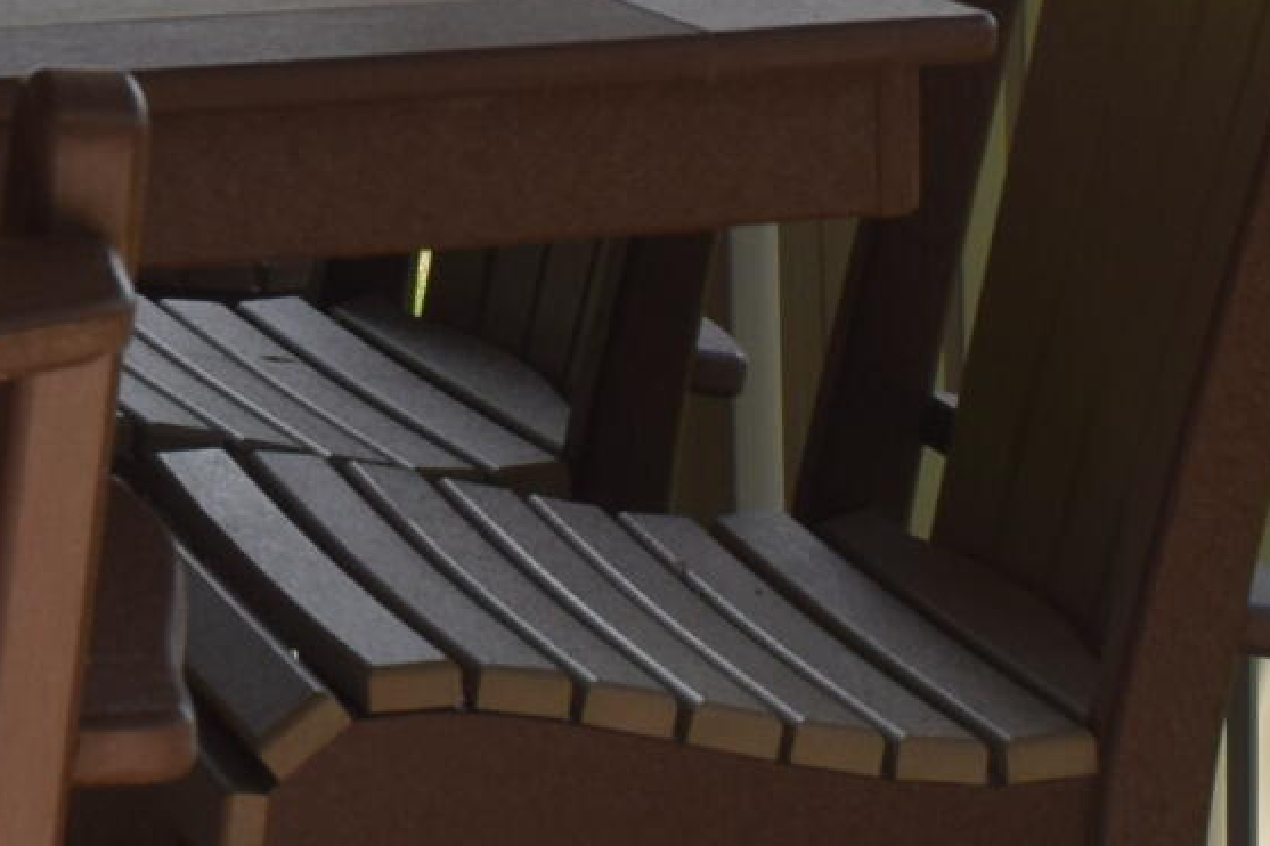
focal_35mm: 194
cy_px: -285
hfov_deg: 10.5
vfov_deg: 7.0
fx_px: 6841
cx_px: 107
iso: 200
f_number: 9
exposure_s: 1/320
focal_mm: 24
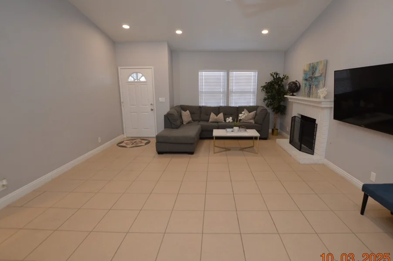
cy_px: 132
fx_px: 185
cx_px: 209
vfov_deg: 70.3
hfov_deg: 93.2
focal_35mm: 17
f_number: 4
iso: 400
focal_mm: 10
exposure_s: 1/60
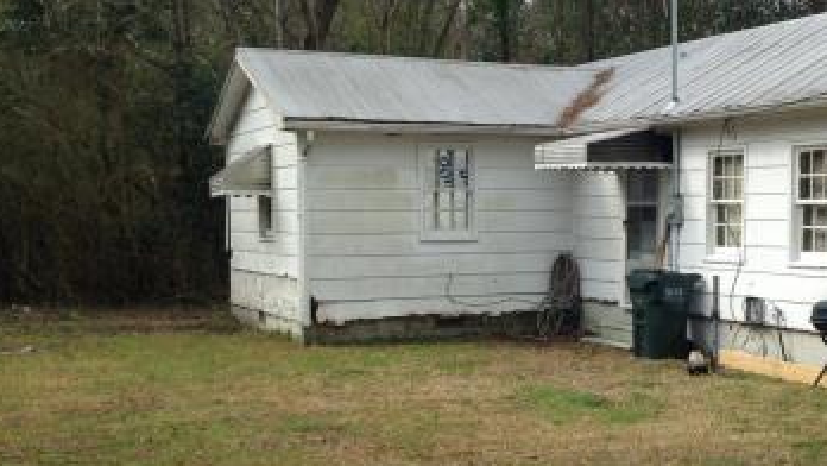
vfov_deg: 20.0
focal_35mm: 60
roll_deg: +0.4
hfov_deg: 34.3
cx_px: 596
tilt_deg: -5.4
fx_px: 1316
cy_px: 283
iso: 50
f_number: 2.4
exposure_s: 1/903
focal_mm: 4.12
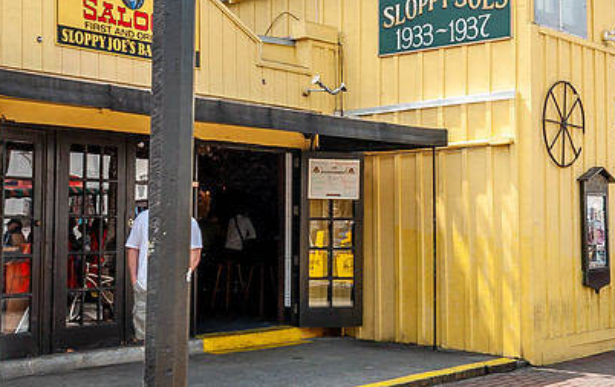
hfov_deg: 35.6
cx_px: 332
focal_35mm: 57
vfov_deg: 22.8
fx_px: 957
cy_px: 159
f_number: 5
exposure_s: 1/200
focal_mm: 18
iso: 100
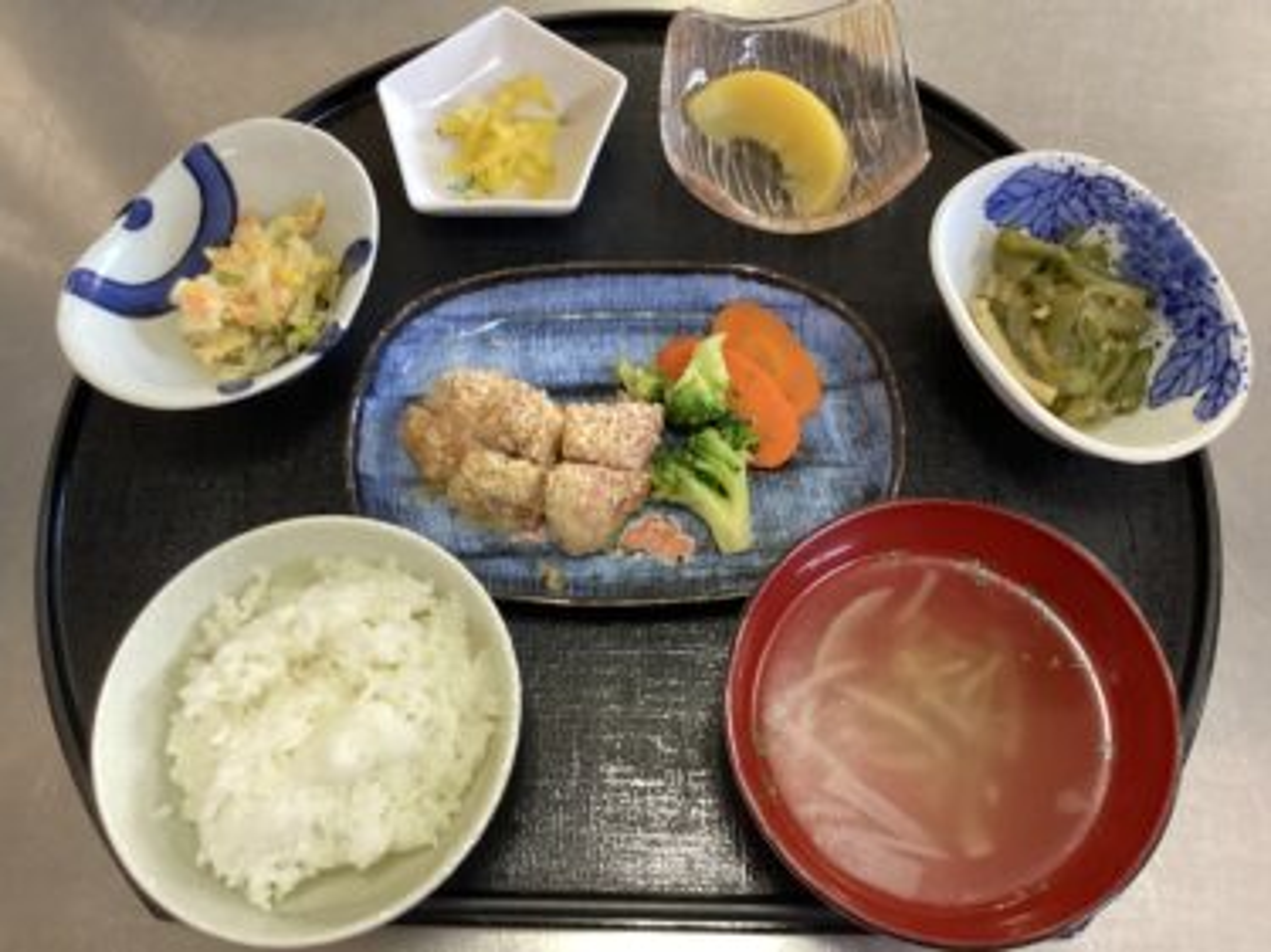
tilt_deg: -68.2
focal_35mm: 31
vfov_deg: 45.4
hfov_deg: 58.4
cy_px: 476
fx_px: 1138
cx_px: 636
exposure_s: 1/40
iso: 400
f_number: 2.4
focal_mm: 3.3
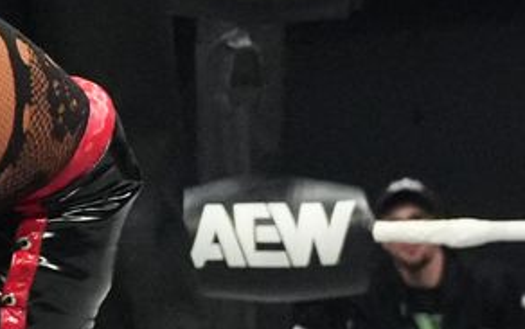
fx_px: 3236
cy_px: -390
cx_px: -957
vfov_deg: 5.7
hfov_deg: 8.1
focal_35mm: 226
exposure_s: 1/800
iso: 6400
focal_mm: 30
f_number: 3.5
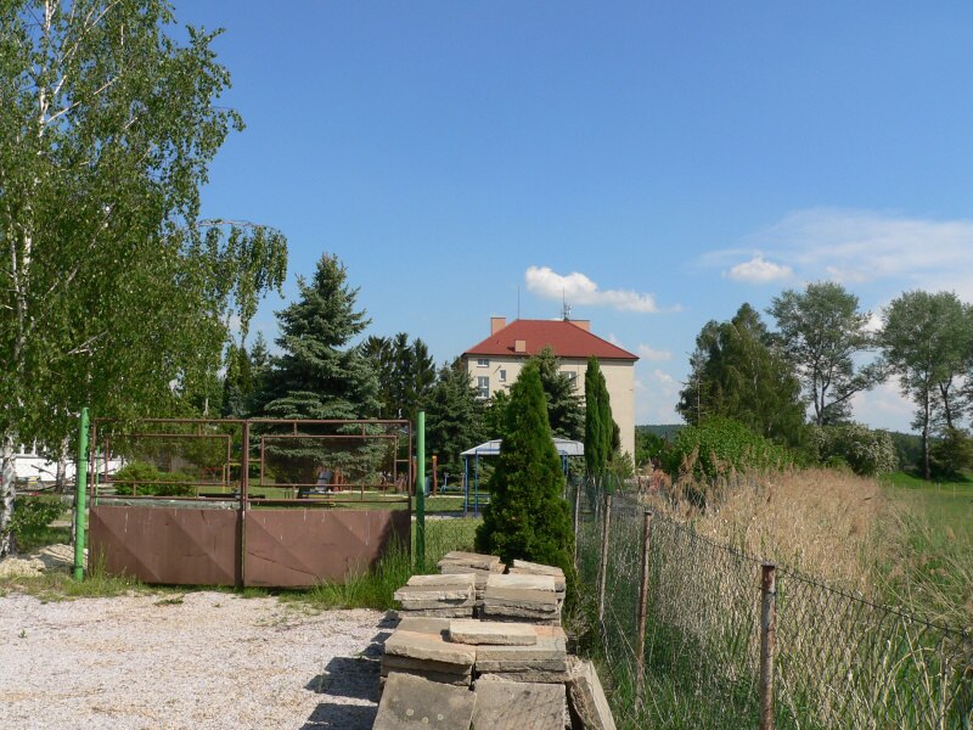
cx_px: 486
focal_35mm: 36
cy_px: 365
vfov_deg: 39.7
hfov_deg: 51.4
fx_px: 1012
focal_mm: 6
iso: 80
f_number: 4.6
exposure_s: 1/500
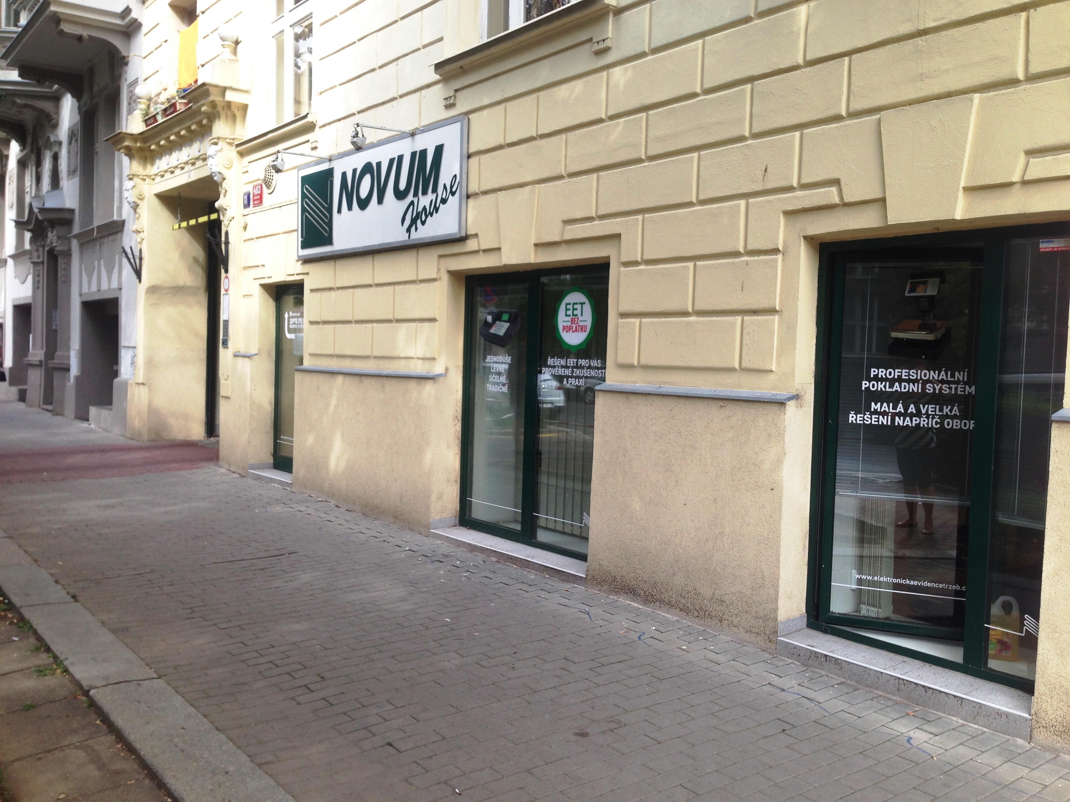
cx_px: 535
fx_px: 1020
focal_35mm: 33
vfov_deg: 42.9
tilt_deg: -3.2
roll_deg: -1.4
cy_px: 401
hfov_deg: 55.4
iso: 50
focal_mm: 4.12
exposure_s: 1/303
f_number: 2.4
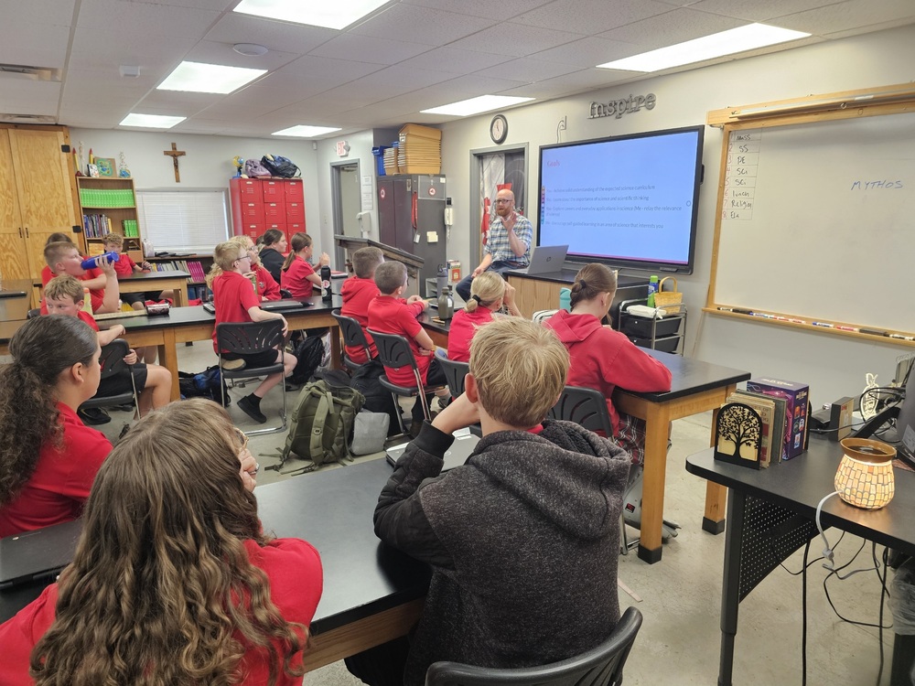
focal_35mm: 23
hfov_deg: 73.9
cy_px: 343
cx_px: 458
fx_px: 608
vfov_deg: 58.9
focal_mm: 6.3
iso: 320
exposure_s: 1/120
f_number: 1.7
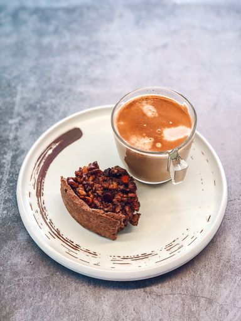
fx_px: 483
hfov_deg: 28.0
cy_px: 160
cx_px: 120
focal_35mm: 52
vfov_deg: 36.8
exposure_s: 1/35
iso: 25
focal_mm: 6
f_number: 2.4
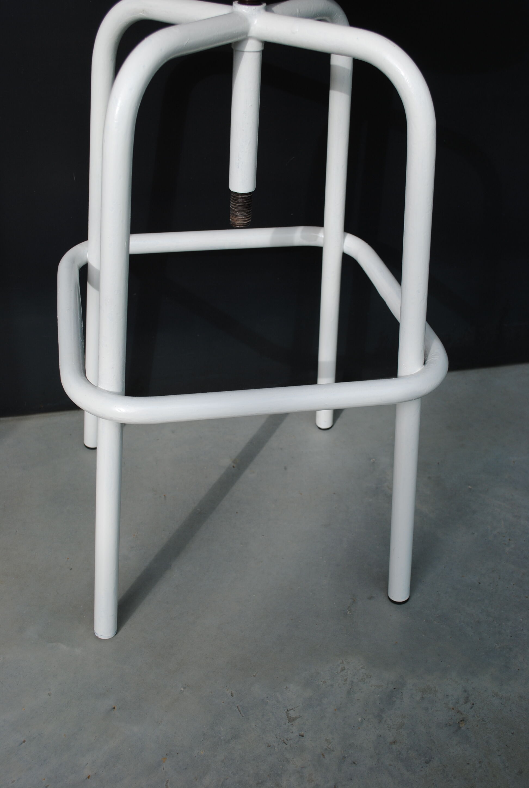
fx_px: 855
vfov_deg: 49.5
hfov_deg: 34.4
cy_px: 394
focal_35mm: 39
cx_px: 264
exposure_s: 1/200
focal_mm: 26
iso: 100
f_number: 7.1
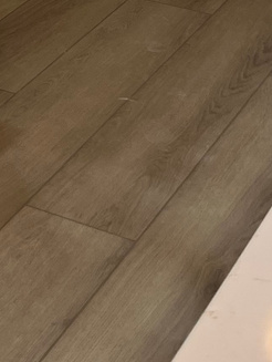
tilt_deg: -1.2
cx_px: -239
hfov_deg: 11.2
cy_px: -453
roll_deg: +3.3
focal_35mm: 122
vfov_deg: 13.0
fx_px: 1276
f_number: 1.6
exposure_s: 1/122
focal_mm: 5.1
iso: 32
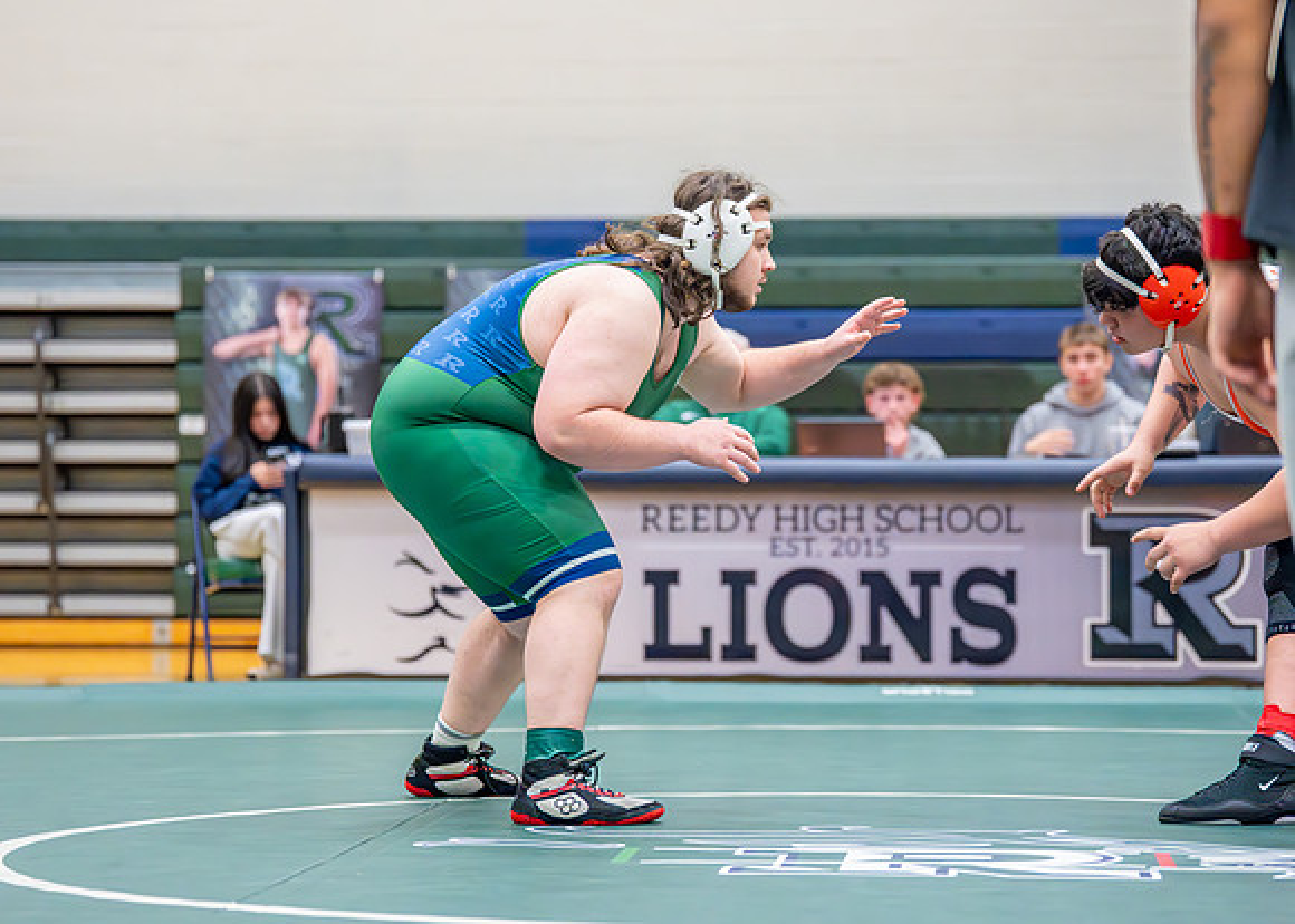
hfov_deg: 18.0
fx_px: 4097
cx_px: 632
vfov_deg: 12.9
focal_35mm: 111
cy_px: 434
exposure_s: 1/1000
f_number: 2.8
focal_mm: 92
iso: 6400
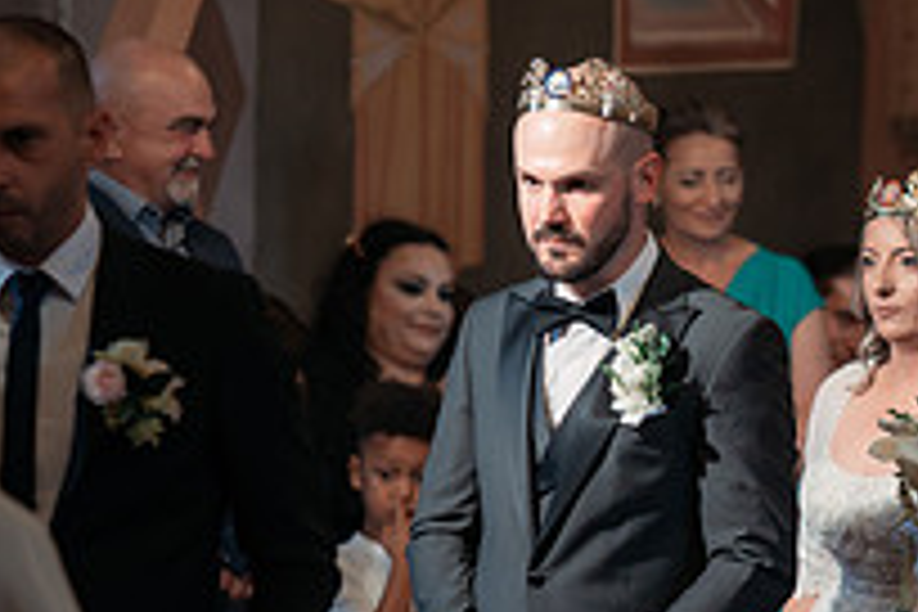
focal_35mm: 242
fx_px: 6171
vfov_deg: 5.6
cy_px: 819
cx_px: 644
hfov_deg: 8.5
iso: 1600
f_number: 1.8
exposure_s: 1/250
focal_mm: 85
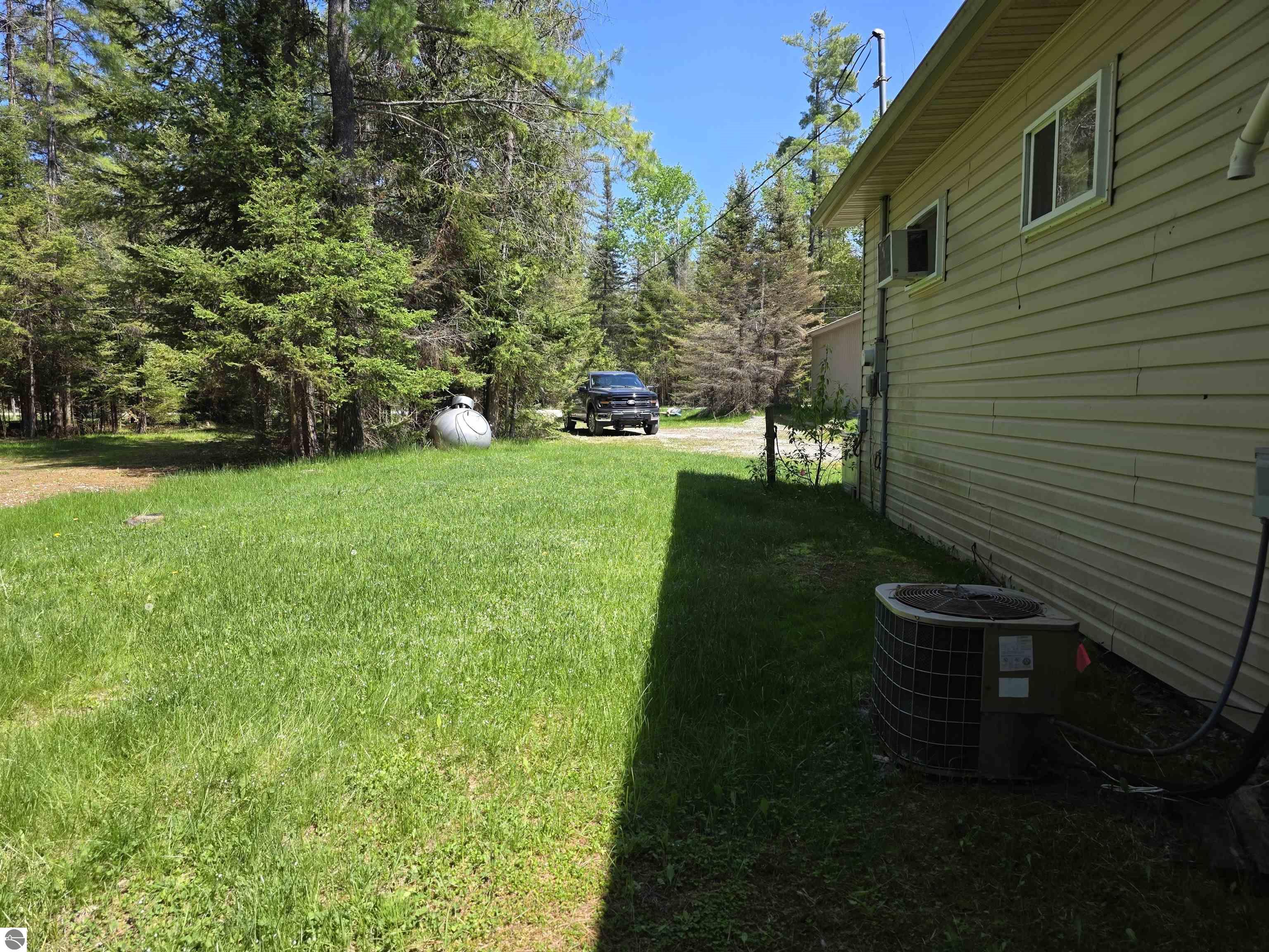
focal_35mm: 23
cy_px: 476
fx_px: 843
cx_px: 634
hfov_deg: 73.9
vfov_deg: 58.9
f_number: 1.7
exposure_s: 1/2116
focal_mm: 6.3
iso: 80
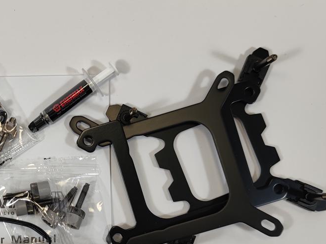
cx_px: 59
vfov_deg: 23.8
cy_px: 178
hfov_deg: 30.8
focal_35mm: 61
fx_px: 574
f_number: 1.85
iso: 79
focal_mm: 6.78
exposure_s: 1/100
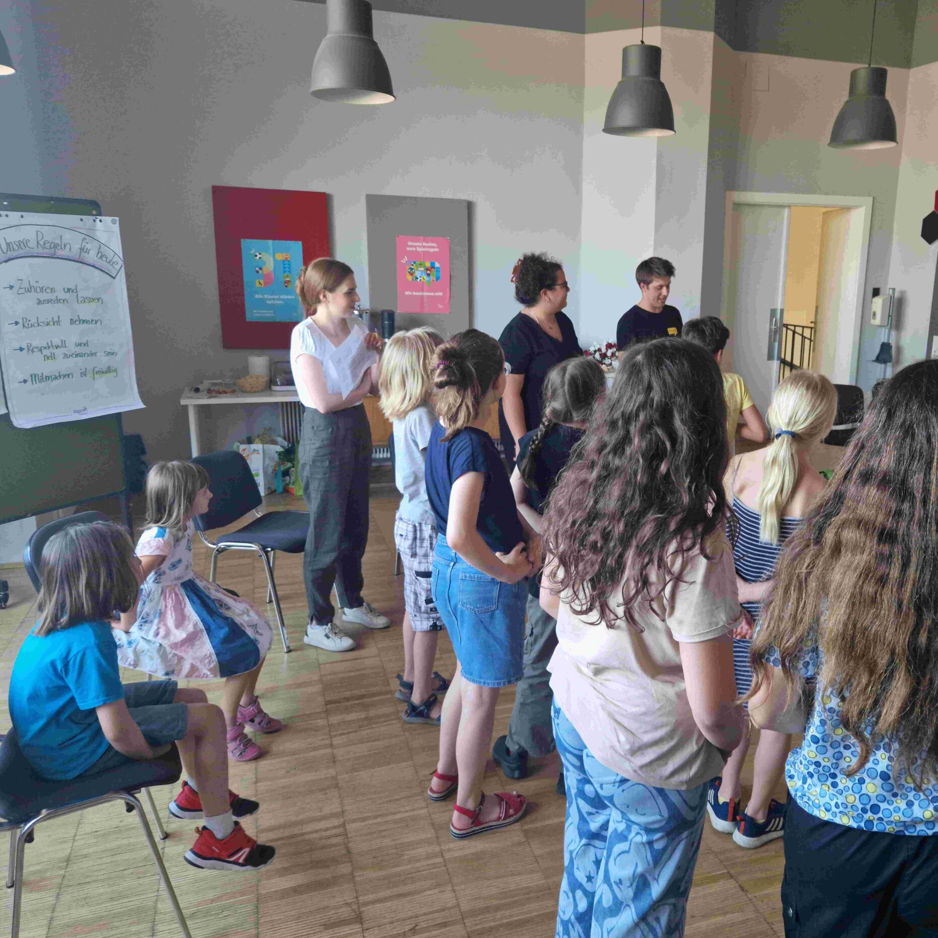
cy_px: 456
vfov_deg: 57.3
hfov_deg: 56.7
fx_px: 858
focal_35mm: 28
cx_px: 581
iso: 64
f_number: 1.8
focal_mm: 5.4
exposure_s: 1/50
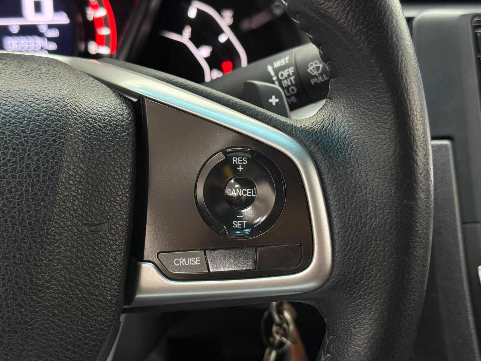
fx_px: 667
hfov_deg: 39.7
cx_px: 240
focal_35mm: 48
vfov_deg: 30.3
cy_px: 180
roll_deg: -1.2
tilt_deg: -27.3
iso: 250
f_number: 1.78
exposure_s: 1/40
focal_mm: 6.76
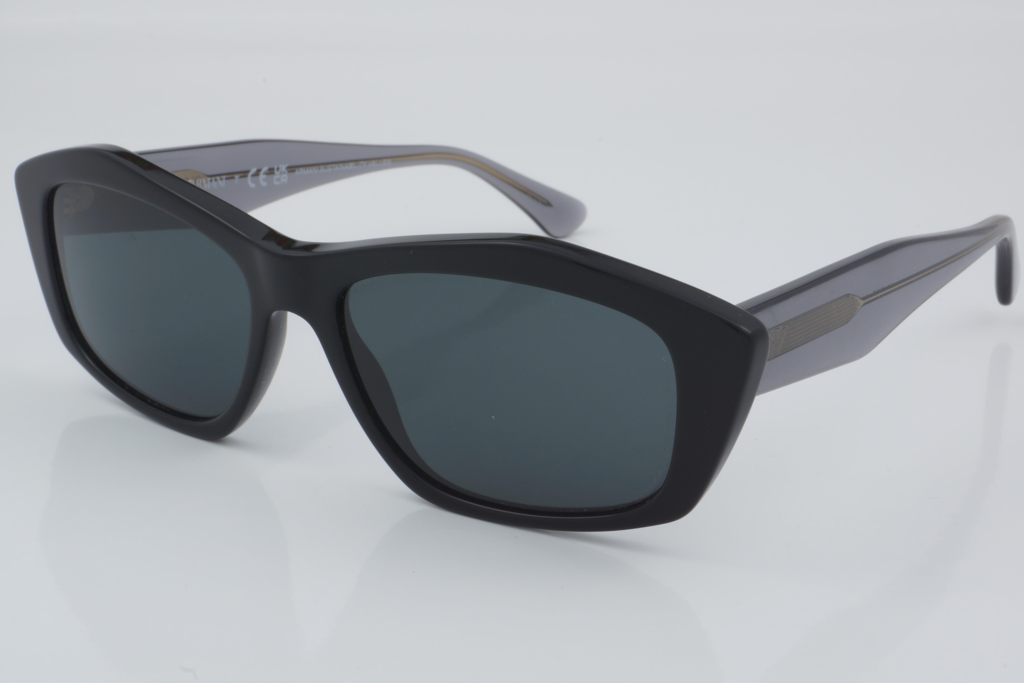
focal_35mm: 75
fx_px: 2133
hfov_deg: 27.0
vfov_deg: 18.2
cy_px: 342
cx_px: 512
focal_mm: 50
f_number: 32
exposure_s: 1/4
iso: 100
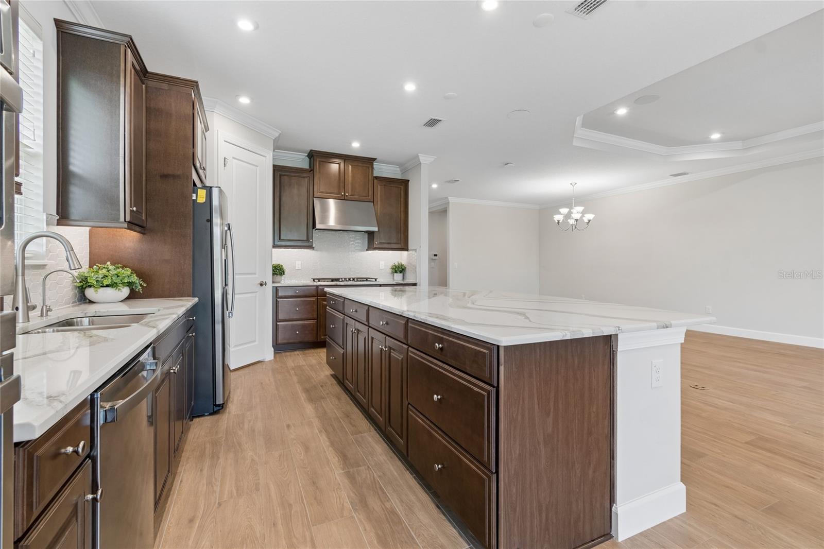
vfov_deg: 77.3
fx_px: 343
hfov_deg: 100.4
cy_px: 274
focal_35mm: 15
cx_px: 412
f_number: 7.1
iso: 100
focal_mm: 10
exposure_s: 1/8
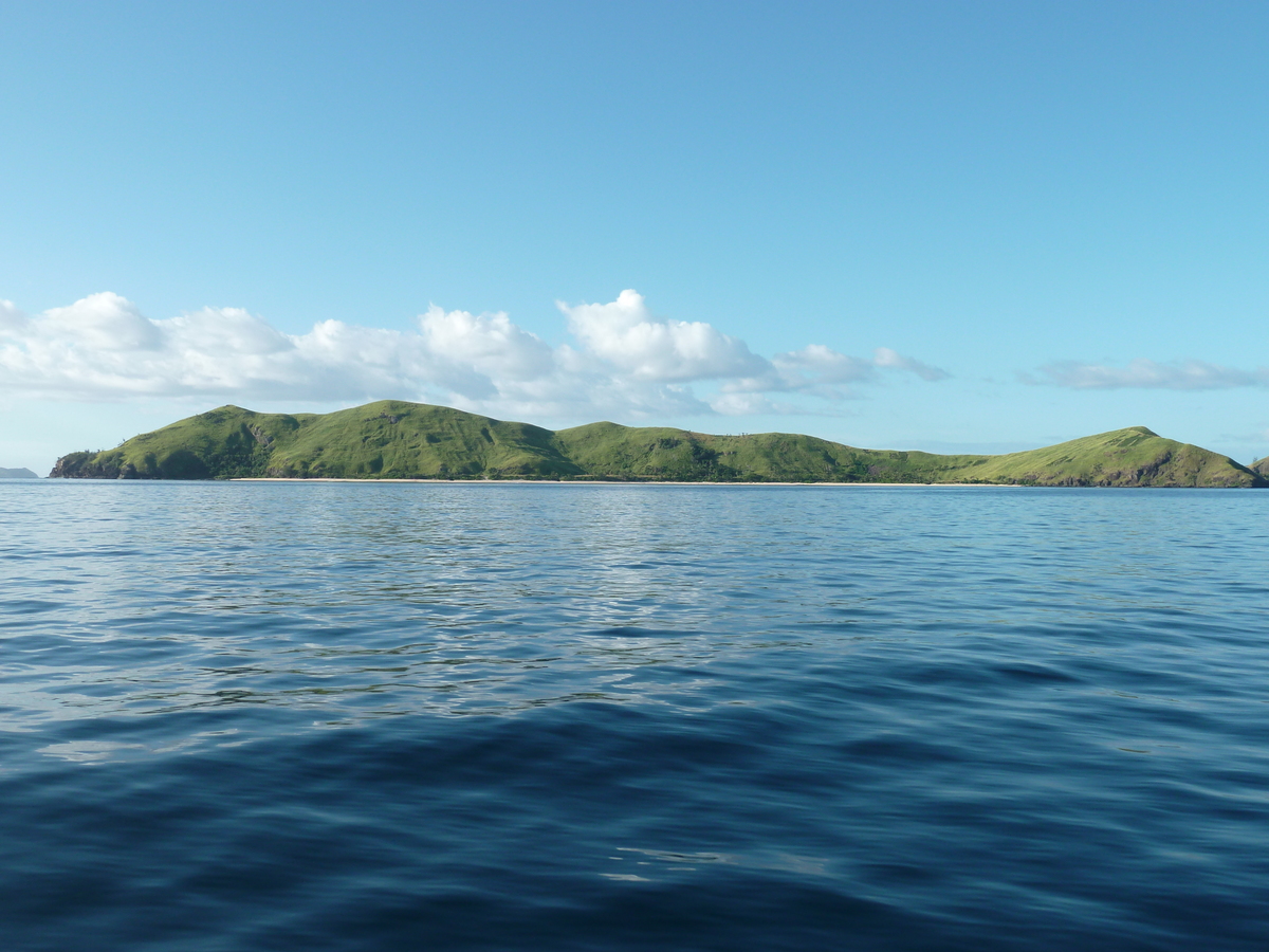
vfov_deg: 46.8
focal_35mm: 30
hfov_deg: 60.0
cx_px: 634
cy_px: 476
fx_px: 1100
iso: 80
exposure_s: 1/500
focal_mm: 5
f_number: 4
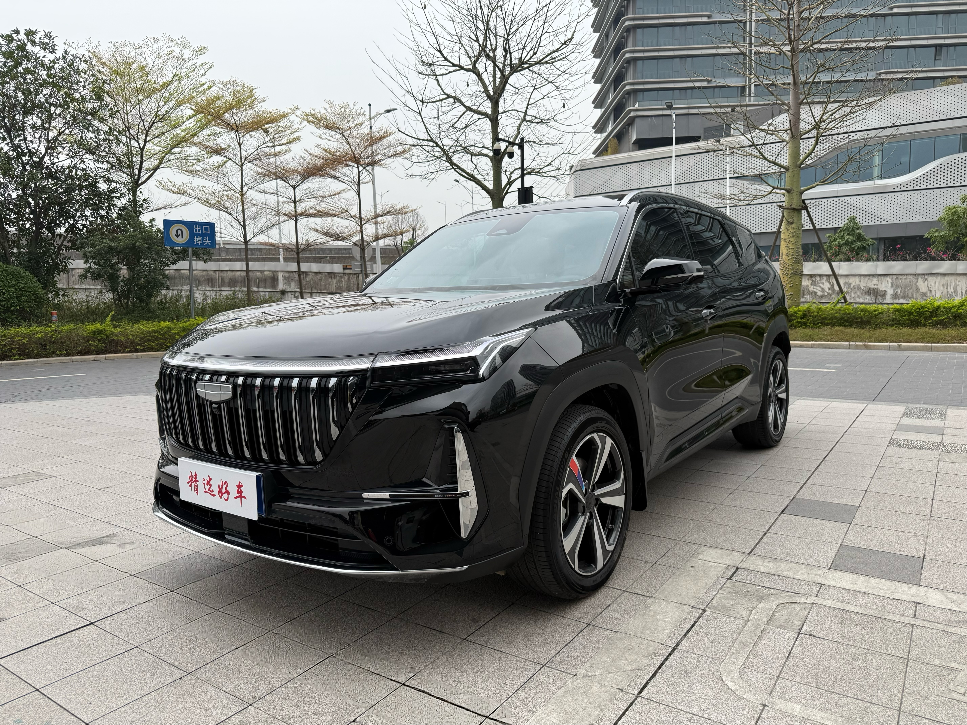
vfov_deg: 56.8
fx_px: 670
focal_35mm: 24
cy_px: 362
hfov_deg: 71.6
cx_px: 484
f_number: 1.78
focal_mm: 6.76
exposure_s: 1/1005
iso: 100
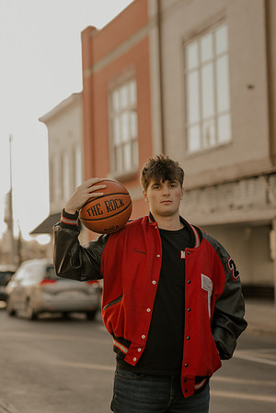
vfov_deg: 27.0
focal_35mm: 75
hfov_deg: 18.2
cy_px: 206
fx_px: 862
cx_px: 138
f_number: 1.8
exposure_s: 1/4000
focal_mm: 50
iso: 800
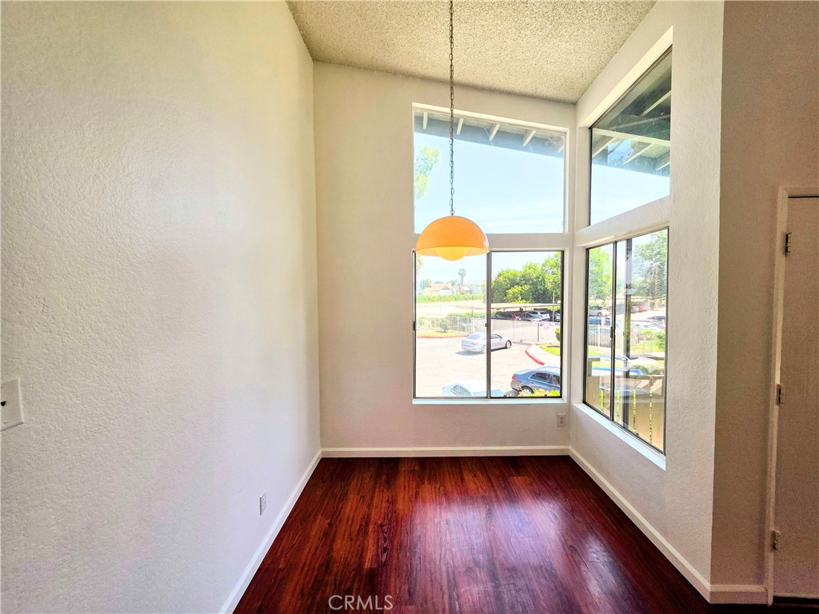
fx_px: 308
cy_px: 307
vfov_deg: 89.9
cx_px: 410
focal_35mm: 13
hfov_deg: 106.2
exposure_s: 1/705
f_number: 1.9
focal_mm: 2.2
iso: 40
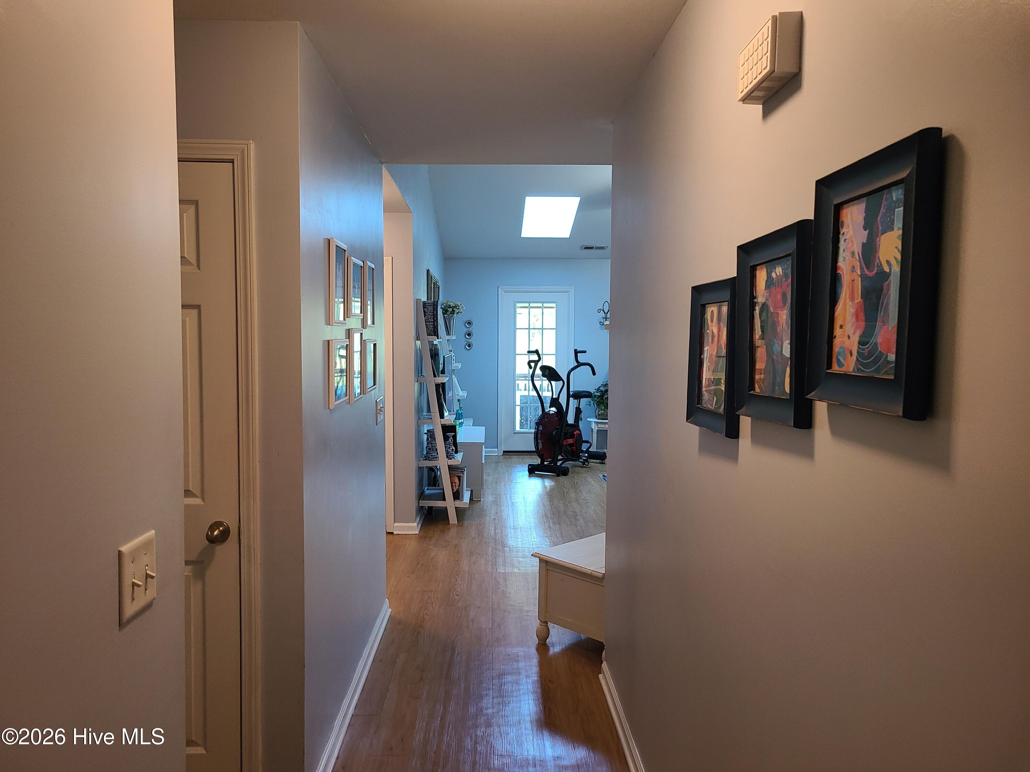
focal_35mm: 26
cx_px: 515
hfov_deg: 67.3
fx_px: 774
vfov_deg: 53.1
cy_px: 386
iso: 200
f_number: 1.8
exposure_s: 1/60
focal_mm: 5.4
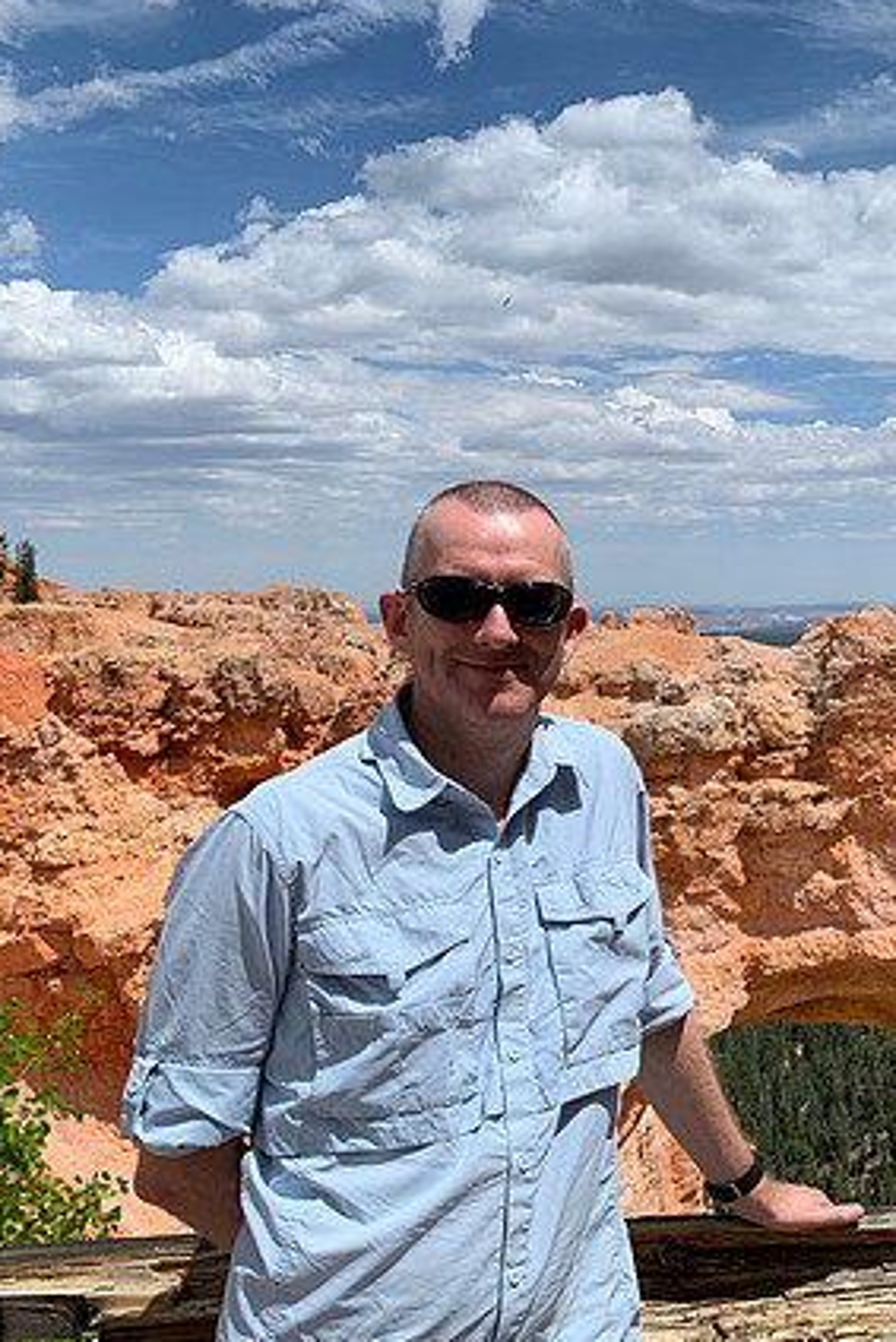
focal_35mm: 37
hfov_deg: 34.1
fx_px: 1380
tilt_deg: -3.7
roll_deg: +0.8
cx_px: 801
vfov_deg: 51.9
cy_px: 673
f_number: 1.8
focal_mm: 4.25
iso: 25
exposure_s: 1/3788
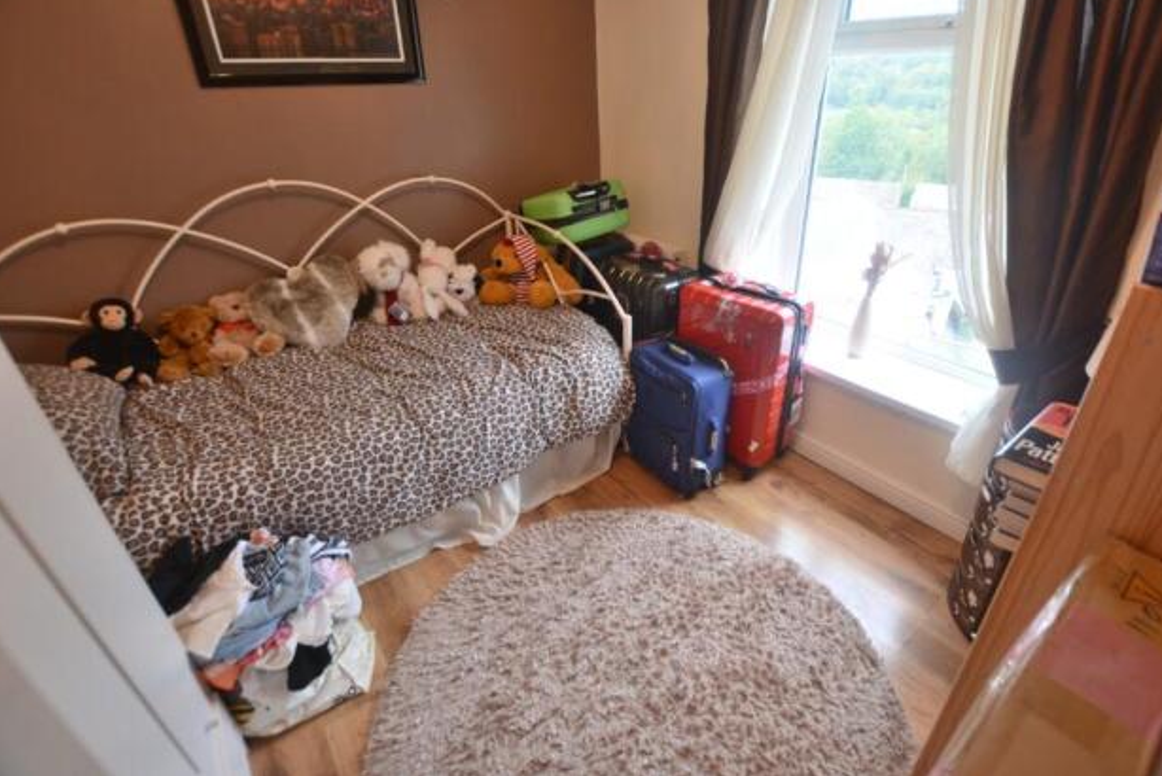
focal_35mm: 16
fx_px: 517
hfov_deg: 96.6
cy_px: 366
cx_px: 614
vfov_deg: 73.7
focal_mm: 10
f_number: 4
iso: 400
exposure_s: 1/60
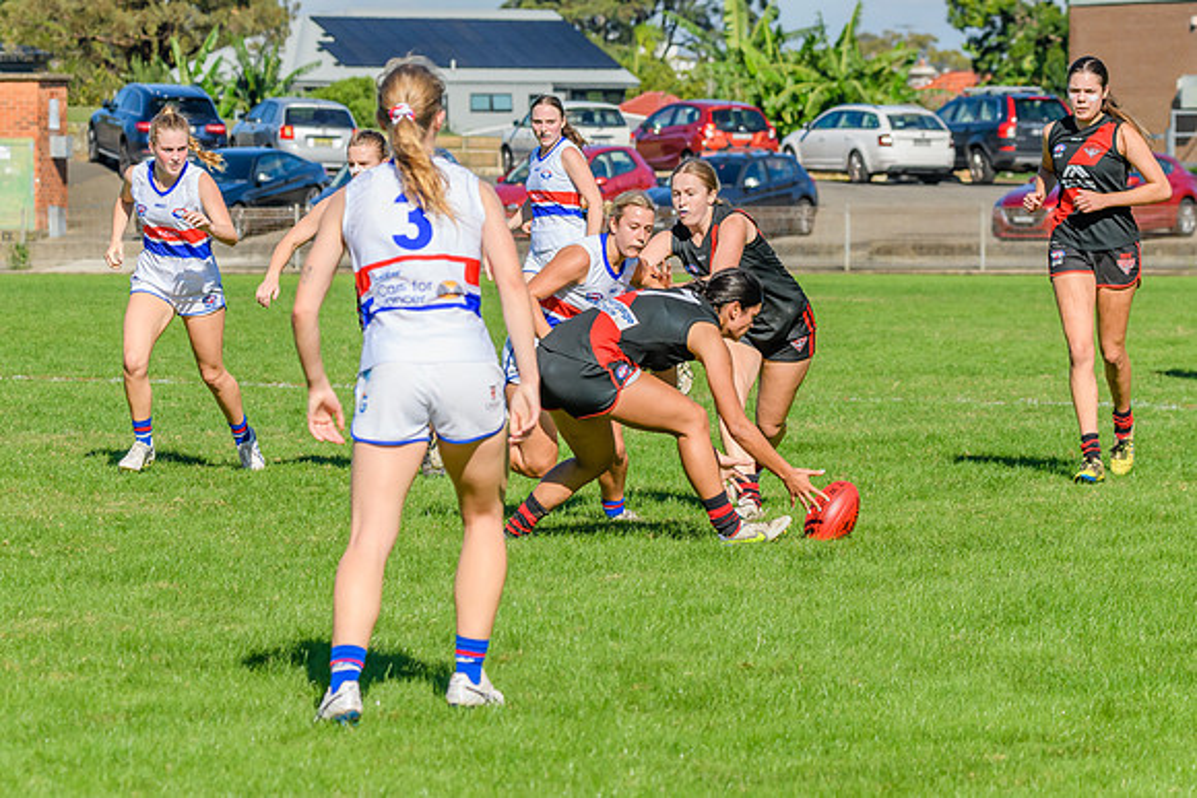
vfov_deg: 6.5
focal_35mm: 212
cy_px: 314
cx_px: 585
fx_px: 7052
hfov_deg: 9.7
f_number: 10
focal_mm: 150
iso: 640
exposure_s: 1/1600
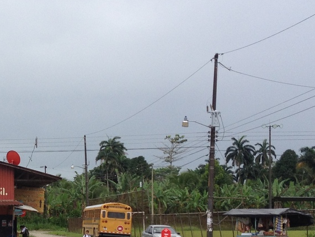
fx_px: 892
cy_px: 189
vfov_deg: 15.0
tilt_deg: +0.1
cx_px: 9
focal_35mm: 98
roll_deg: +0.1
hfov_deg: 19.5
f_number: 2.4
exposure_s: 1/1255
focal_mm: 4.28
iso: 50
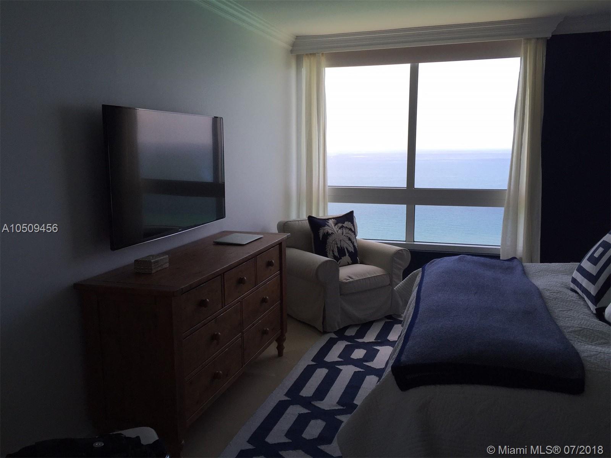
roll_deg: +0.6
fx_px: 512
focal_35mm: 29
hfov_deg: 61.7
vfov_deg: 48.2
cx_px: 306
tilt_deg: -8.9
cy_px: 229
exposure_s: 1/208
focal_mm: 4.15
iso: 32
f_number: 2.2
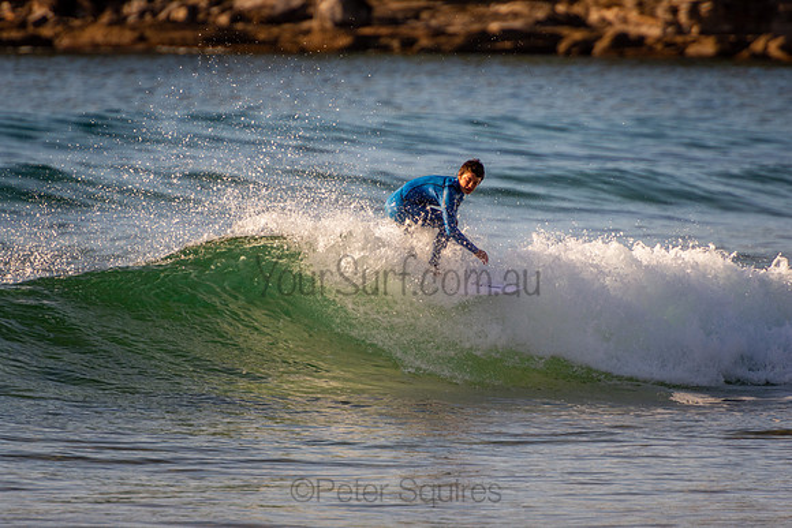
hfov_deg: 3.4
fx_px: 13202
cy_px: 264
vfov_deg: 2.3
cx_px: 396
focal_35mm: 600
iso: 360
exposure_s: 1/1250
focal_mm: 400
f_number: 5.6
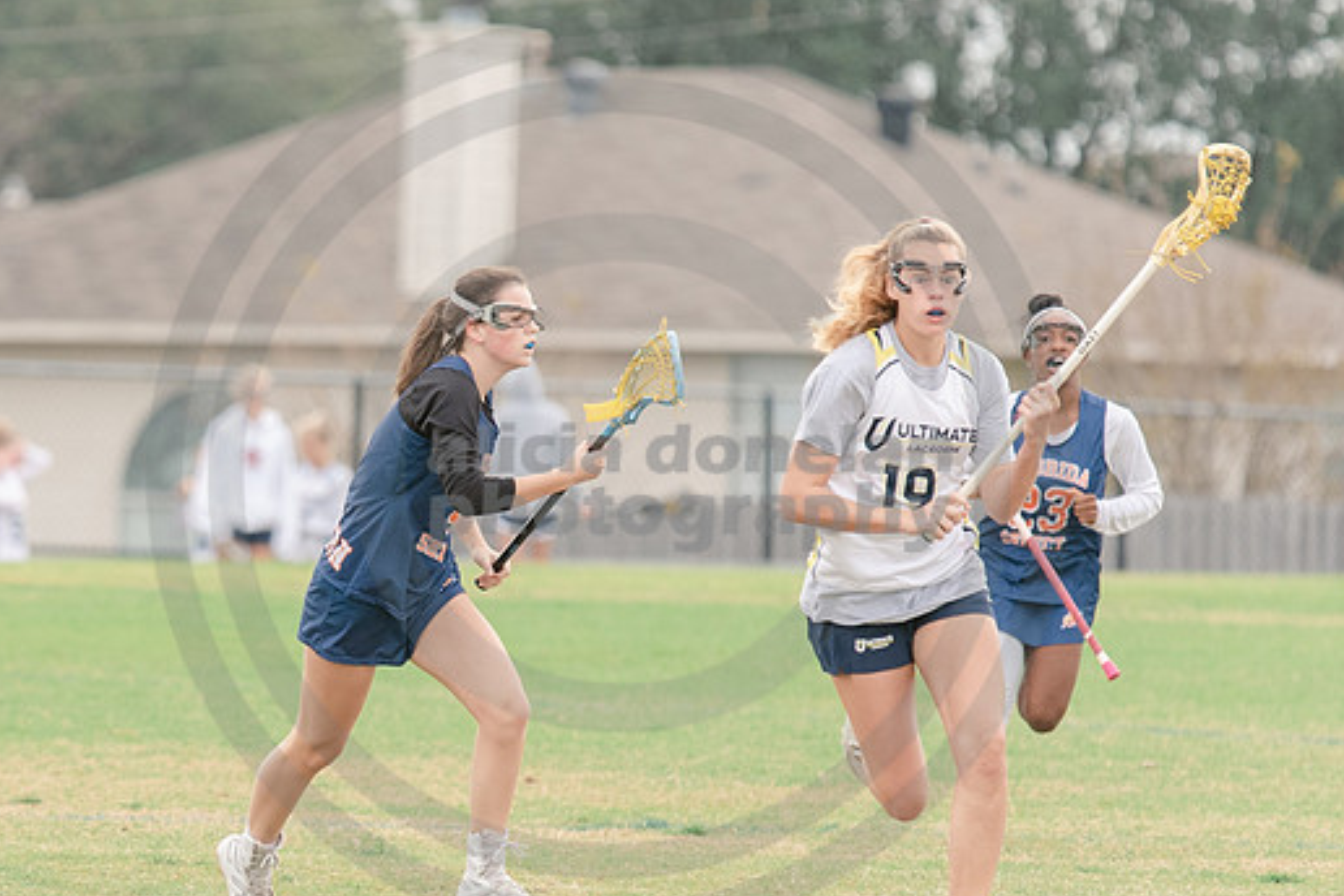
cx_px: 219
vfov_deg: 2.4
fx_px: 21502
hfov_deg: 3.6
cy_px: 681
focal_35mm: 576
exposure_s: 1/1250
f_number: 2.8
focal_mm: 200
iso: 450
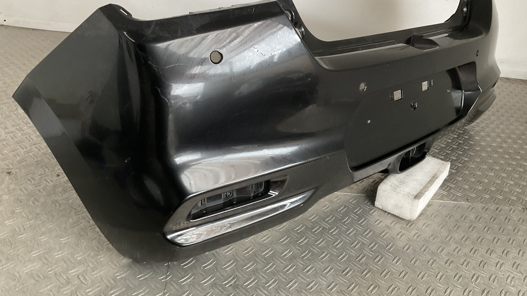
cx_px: 263
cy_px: 119
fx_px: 447
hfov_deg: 61.0
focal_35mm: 32
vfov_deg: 36.5
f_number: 1.8
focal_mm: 3
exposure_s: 1/60
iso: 125
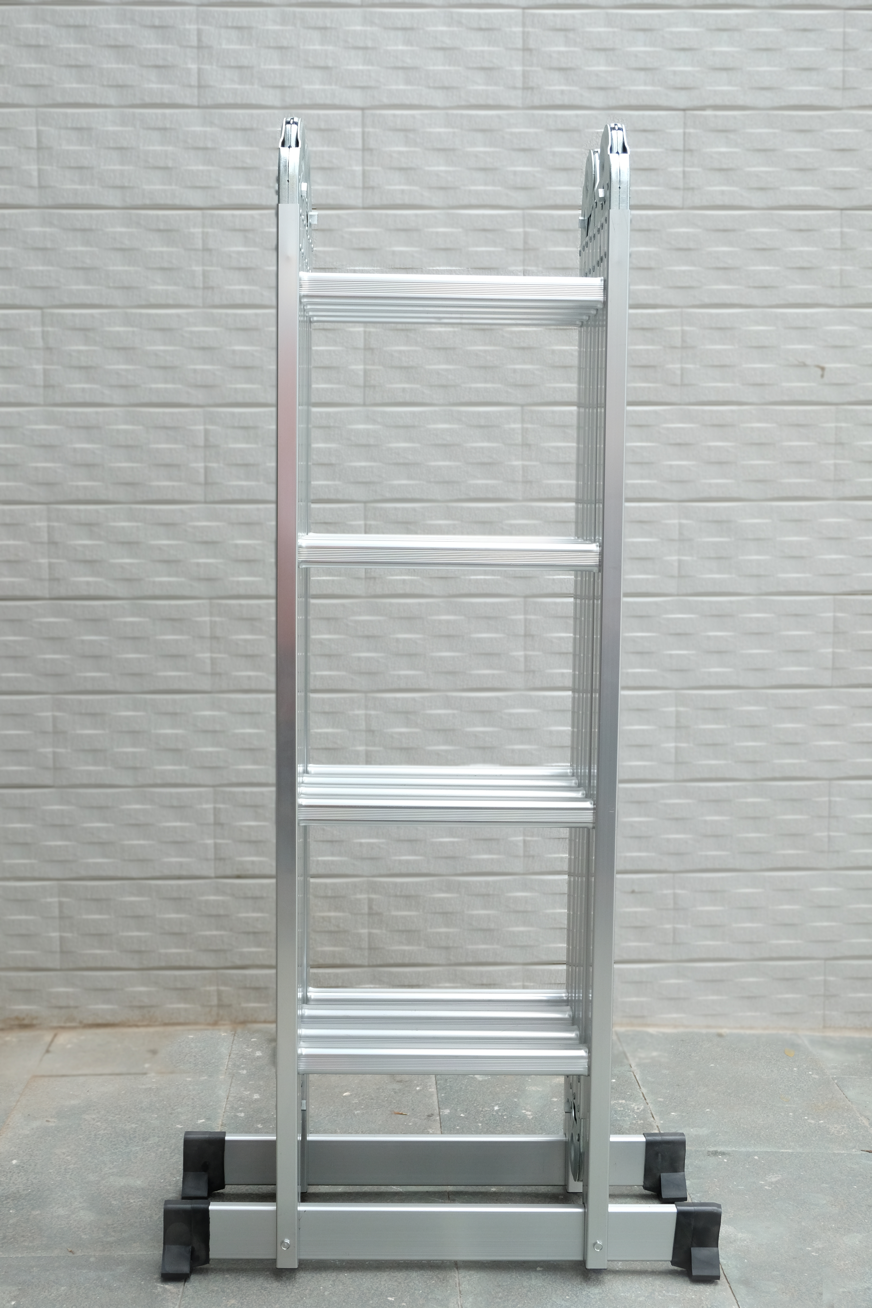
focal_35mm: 44
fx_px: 1599
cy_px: 654
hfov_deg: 30.5
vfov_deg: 44.5
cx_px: 436
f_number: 6.4
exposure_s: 1/160
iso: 800
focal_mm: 29.5
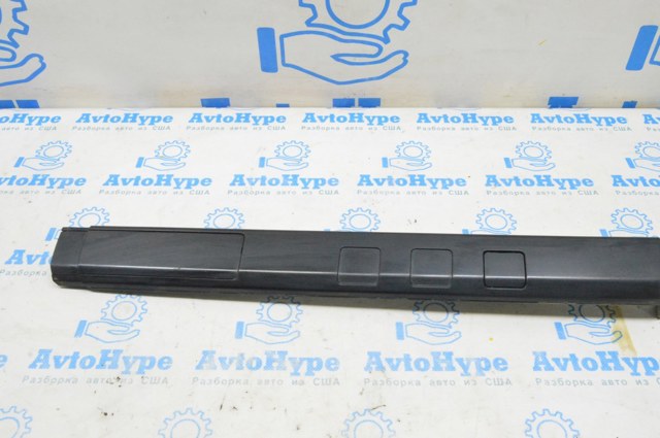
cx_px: 330
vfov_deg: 38.3
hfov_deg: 55.2
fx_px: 632
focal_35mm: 34
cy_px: 219
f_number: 20
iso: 6400
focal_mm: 23
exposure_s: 1/15
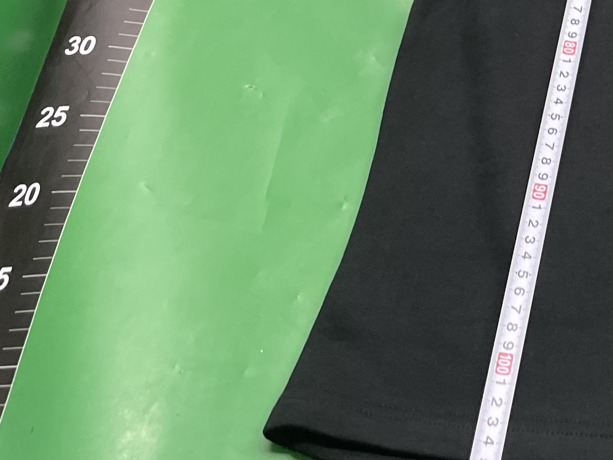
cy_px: -118
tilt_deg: -46.3
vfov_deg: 18.6
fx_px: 1310
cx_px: 791
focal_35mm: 74
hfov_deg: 23.4
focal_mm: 4.2
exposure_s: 1/121
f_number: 1.6
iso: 125
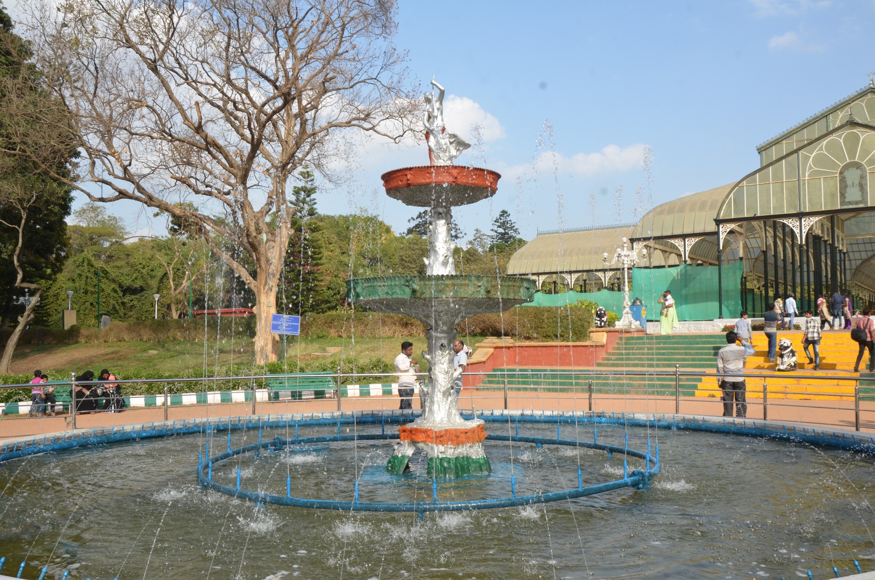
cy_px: 290
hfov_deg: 57.3
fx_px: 800
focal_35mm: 33
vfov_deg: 39.8
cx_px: 438
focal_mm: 22
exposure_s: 1/250
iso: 500
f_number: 16
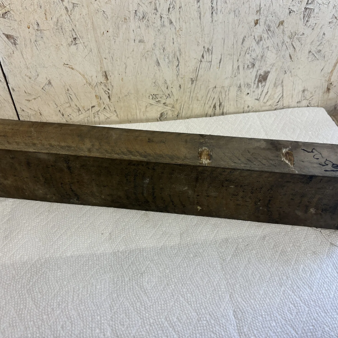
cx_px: 166
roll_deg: +0.2
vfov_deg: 52.5
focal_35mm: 31
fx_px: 342
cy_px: 168
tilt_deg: -42.4
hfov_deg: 52.5
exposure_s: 1/120
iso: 50
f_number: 1.6
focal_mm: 5.96
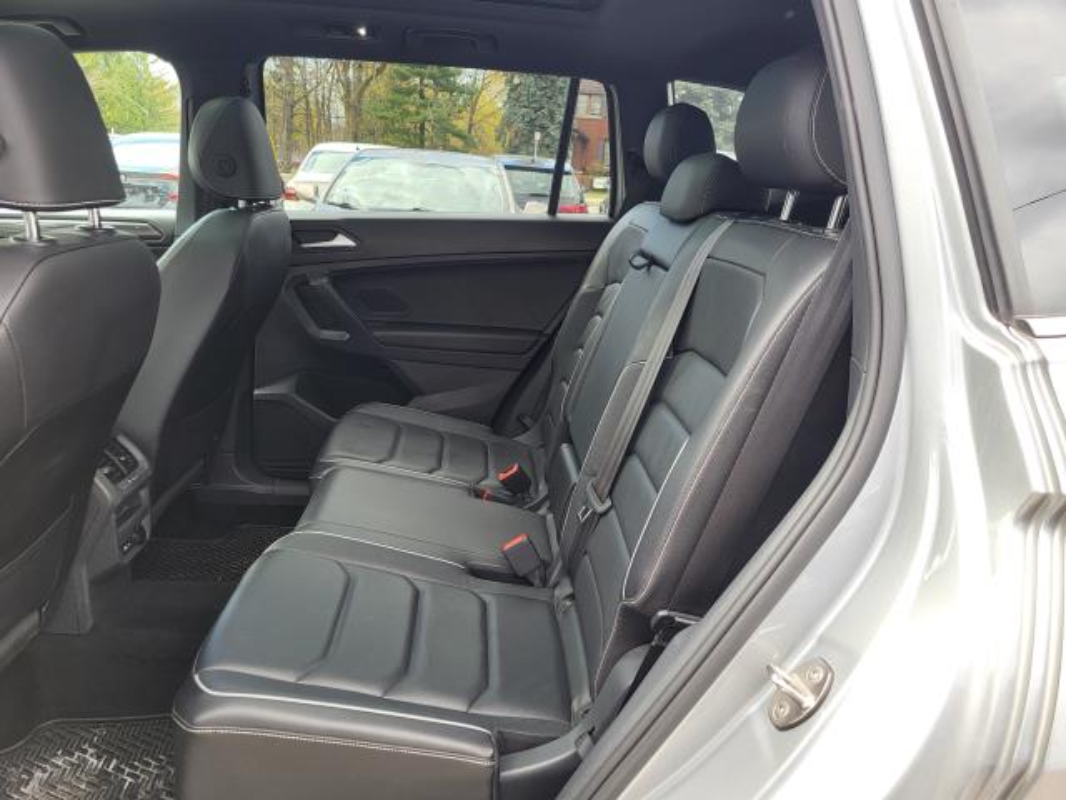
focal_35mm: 26
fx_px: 801
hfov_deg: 67.3
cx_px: 533
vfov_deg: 53.1
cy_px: 400
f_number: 1.8
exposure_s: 1/177
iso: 40
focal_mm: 5.4
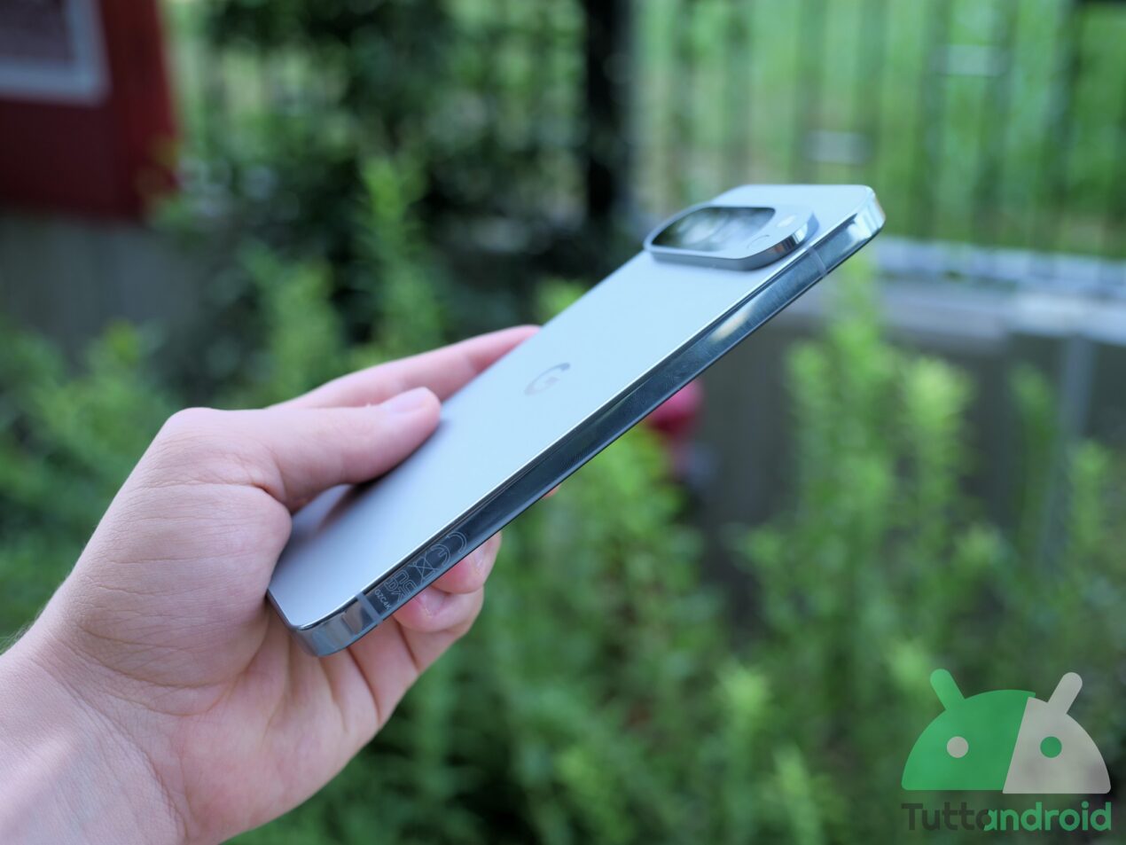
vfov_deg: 31.5
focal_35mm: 46
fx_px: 1497
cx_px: 563
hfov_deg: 41.2
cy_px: 422
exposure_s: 1/160
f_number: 2.8
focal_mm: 23
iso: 200
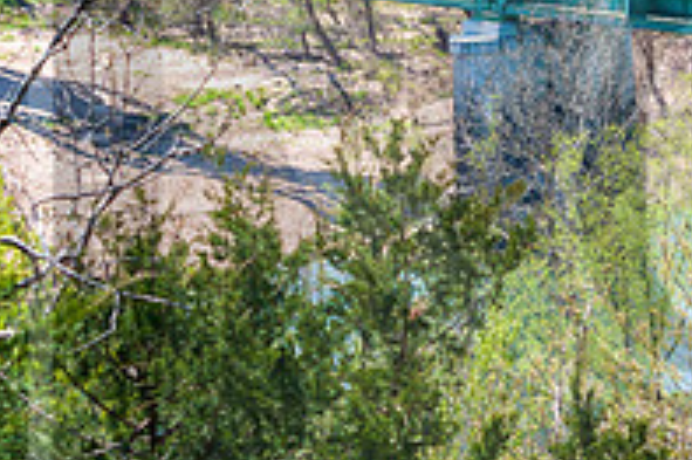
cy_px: -72
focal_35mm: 318
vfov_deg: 4.3
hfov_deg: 6.5
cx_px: 703
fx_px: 6107
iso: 160
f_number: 8
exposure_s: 1/250
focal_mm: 72
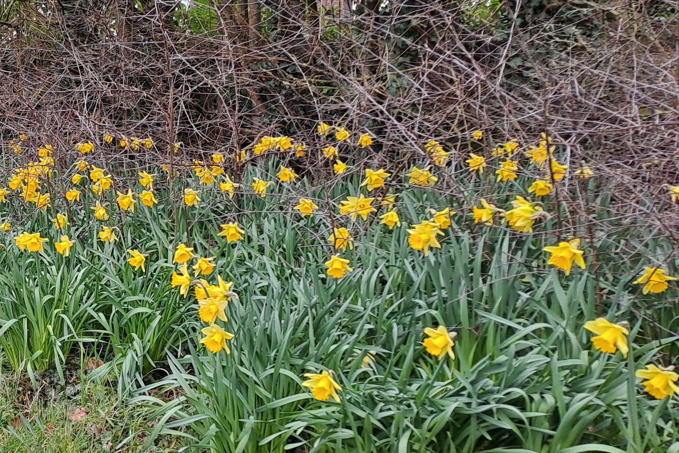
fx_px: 1037
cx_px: -12
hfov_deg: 33.0
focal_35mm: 55
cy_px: 166
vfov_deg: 24.5
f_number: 1.8
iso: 32
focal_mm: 4.65
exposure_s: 1/101
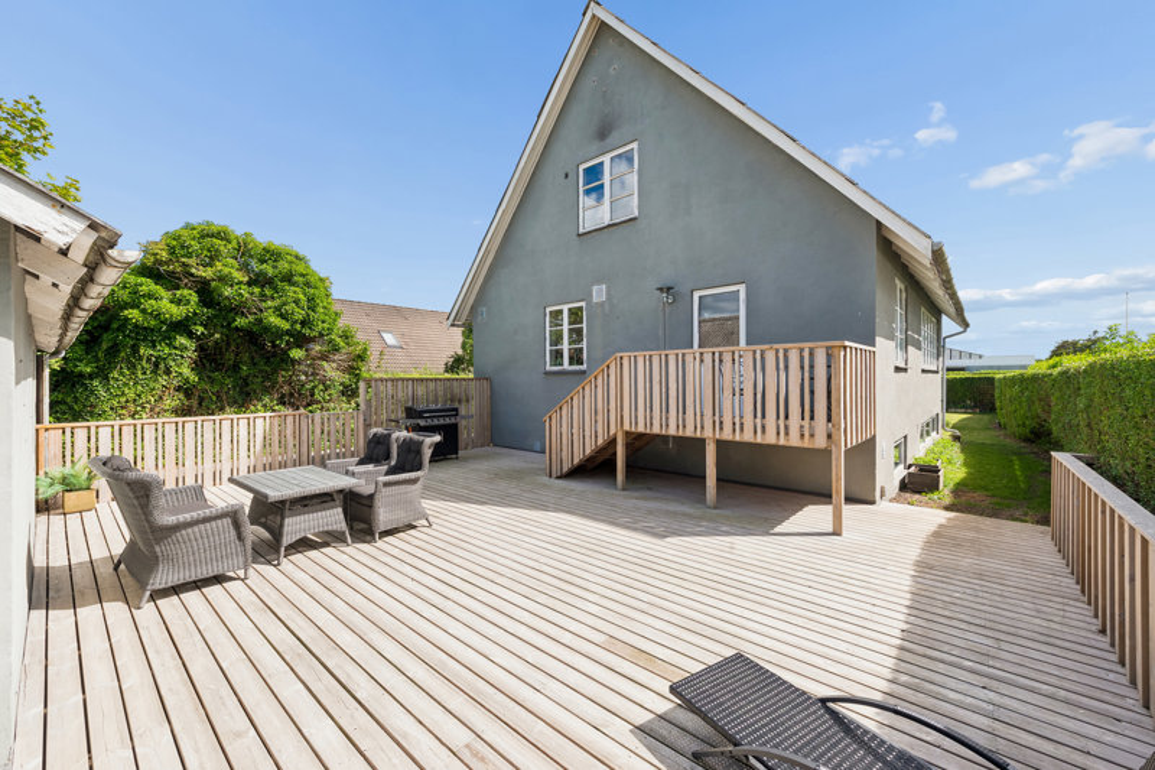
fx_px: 449
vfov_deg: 81.2
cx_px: 578
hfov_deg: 104.3
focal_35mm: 14
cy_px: 385
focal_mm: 14
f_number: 11
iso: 200
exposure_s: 1/160
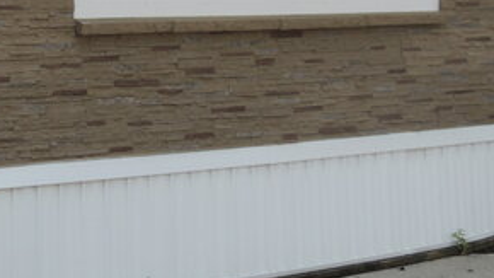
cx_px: -22
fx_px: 1480
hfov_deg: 18.4
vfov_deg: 10.6
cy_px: -31
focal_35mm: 113
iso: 100
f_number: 3.5
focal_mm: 8.3
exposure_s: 1/200
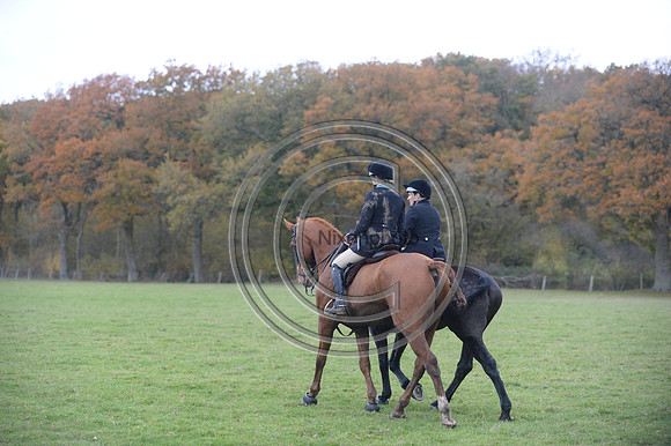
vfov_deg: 14.4
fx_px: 1770
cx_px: 336
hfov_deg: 21.5
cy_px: 223
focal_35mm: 95
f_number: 2.8
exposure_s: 1/640
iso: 1600
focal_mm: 95
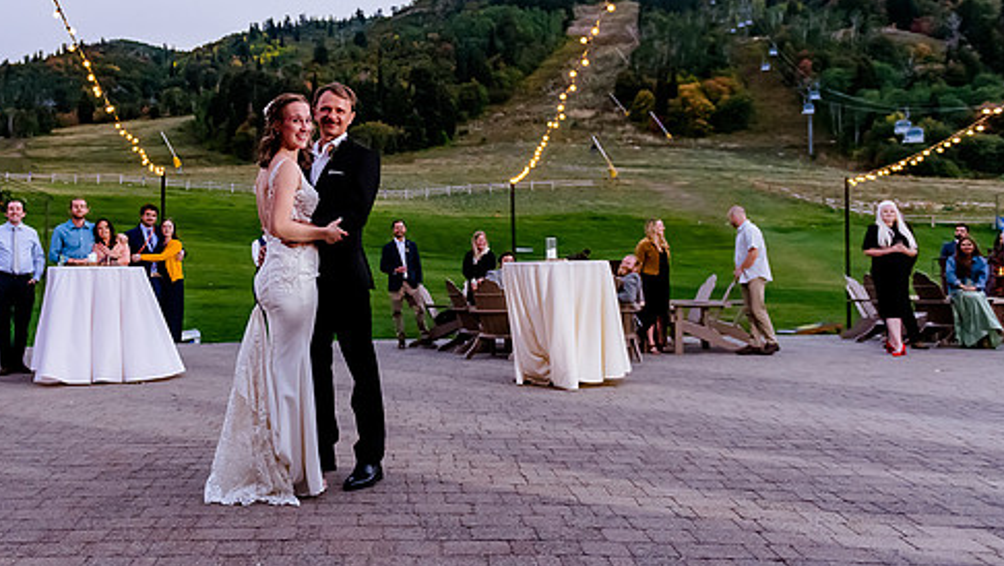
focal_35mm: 36
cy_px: 201
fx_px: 959
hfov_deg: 54.0
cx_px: 326
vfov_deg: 32.7
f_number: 2.8
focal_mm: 24
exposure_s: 1/250
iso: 3200
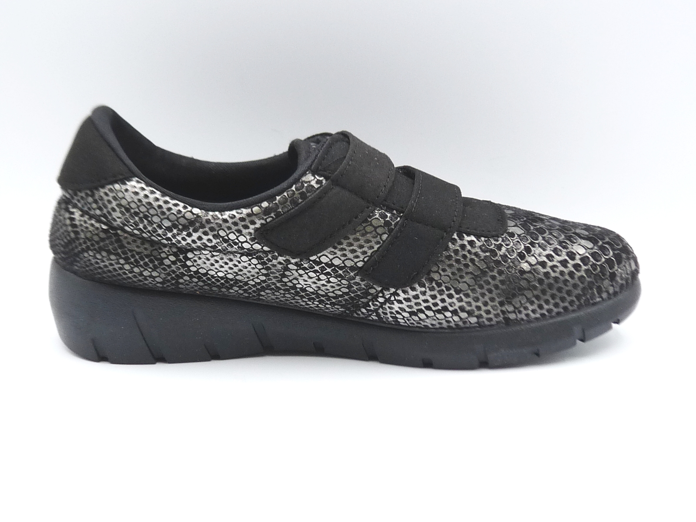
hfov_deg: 38.2
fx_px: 1005
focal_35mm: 50
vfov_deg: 29.1
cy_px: 261
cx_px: 348
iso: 100
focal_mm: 4.9
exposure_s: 1/125
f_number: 3.6
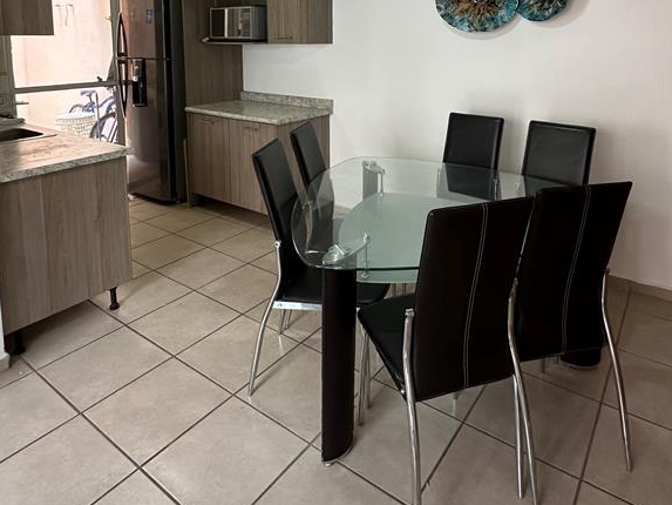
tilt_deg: -5.4
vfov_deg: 50.9
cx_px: 354
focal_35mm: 25
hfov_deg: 69.3
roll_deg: +0.7
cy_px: 89
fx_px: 485
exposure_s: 1/60
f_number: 2.2
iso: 200
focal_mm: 2.22
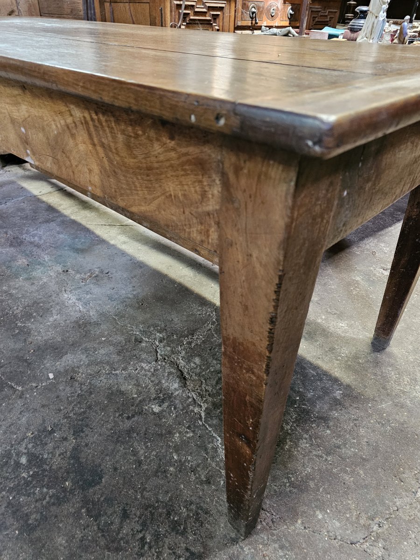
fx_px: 372
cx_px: 210
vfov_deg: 73.9
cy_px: 280
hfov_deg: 58.9
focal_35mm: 23
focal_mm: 6.3
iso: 640
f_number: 1.7
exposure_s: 1/25
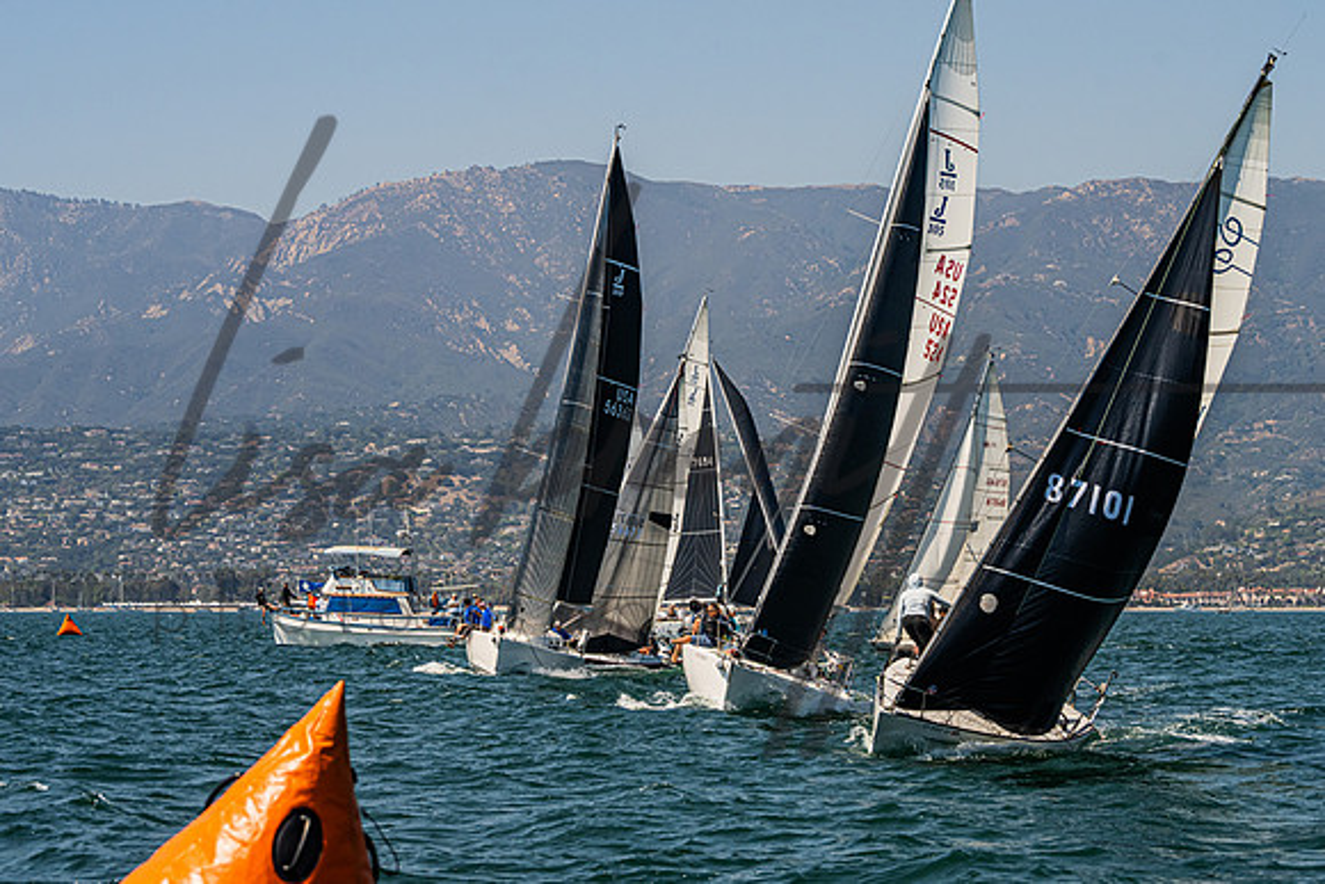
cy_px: 406
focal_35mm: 108
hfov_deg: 18.9
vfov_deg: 12.7
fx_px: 3980
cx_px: 761
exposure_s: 1/2000
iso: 500
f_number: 8
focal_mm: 84
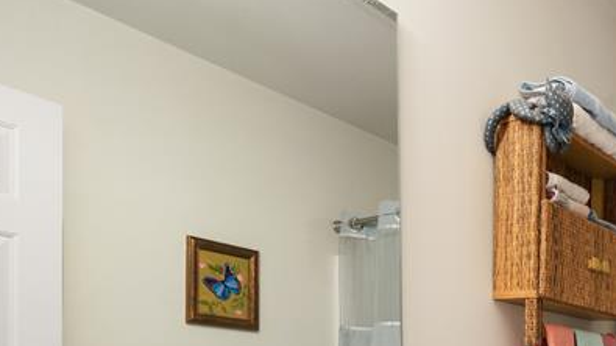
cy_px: 450
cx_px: 588
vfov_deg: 26.5
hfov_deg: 46.0
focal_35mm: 38
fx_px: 621
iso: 100
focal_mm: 14
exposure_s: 8
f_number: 11
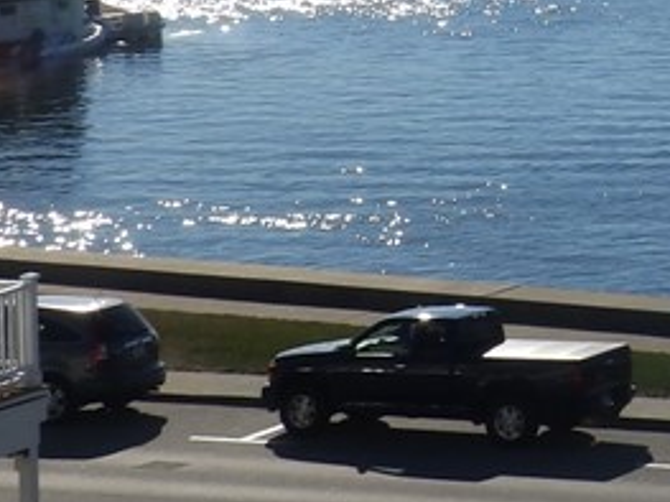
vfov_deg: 8.1
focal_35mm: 179
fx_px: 3463
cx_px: 917
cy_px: -250
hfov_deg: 10.8
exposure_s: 1/800
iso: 80
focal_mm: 8.2
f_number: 5.6
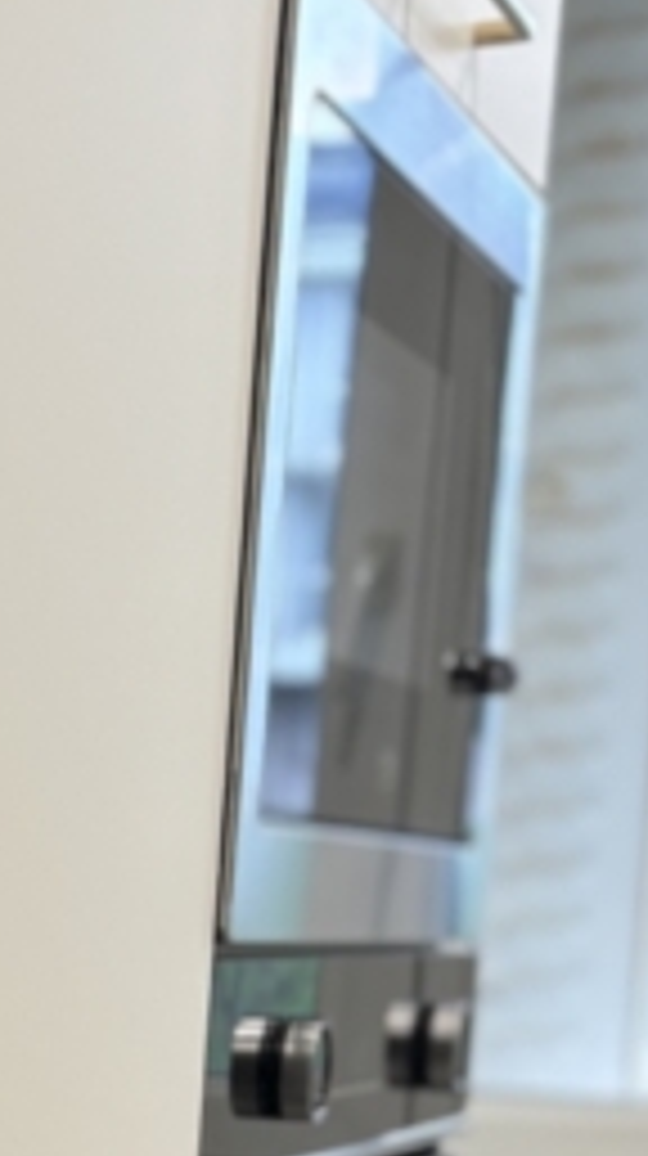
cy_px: 1390
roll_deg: -1.6
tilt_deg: -7.6
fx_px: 3462
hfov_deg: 9.5
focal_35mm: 113
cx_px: -882
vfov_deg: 18.0
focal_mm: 5.96
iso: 100
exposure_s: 1/50
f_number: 1.6
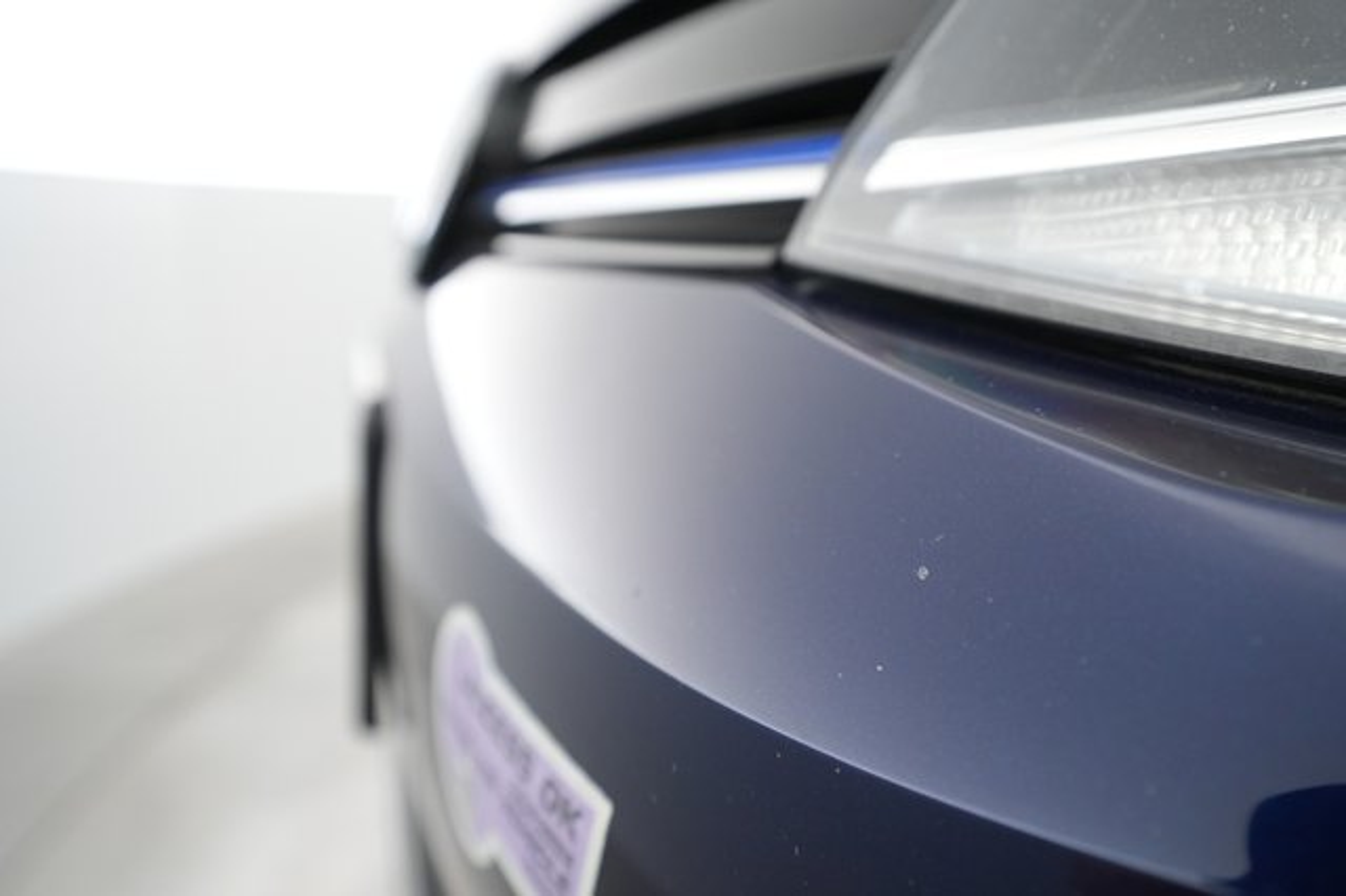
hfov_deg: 65.5
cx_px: 673
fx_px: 1046
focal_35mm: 28
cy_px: 448
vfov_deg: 46.4
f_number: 4
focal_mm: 28
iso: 2500
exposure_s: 1/80
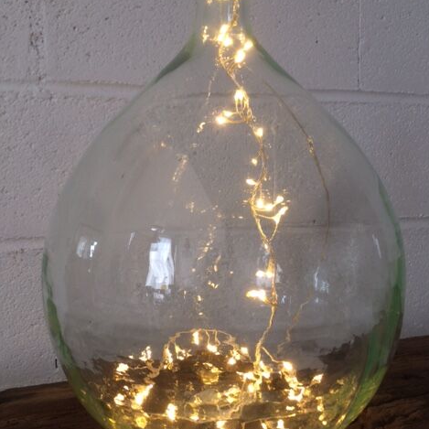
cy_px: 209
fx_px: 491
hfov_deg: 47.2
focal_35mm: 35
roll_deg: +1.4
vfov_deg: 47.2
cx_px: 219
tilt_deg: -5.9
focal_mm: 4.15
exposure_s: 1/50
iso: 40
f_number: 2.2
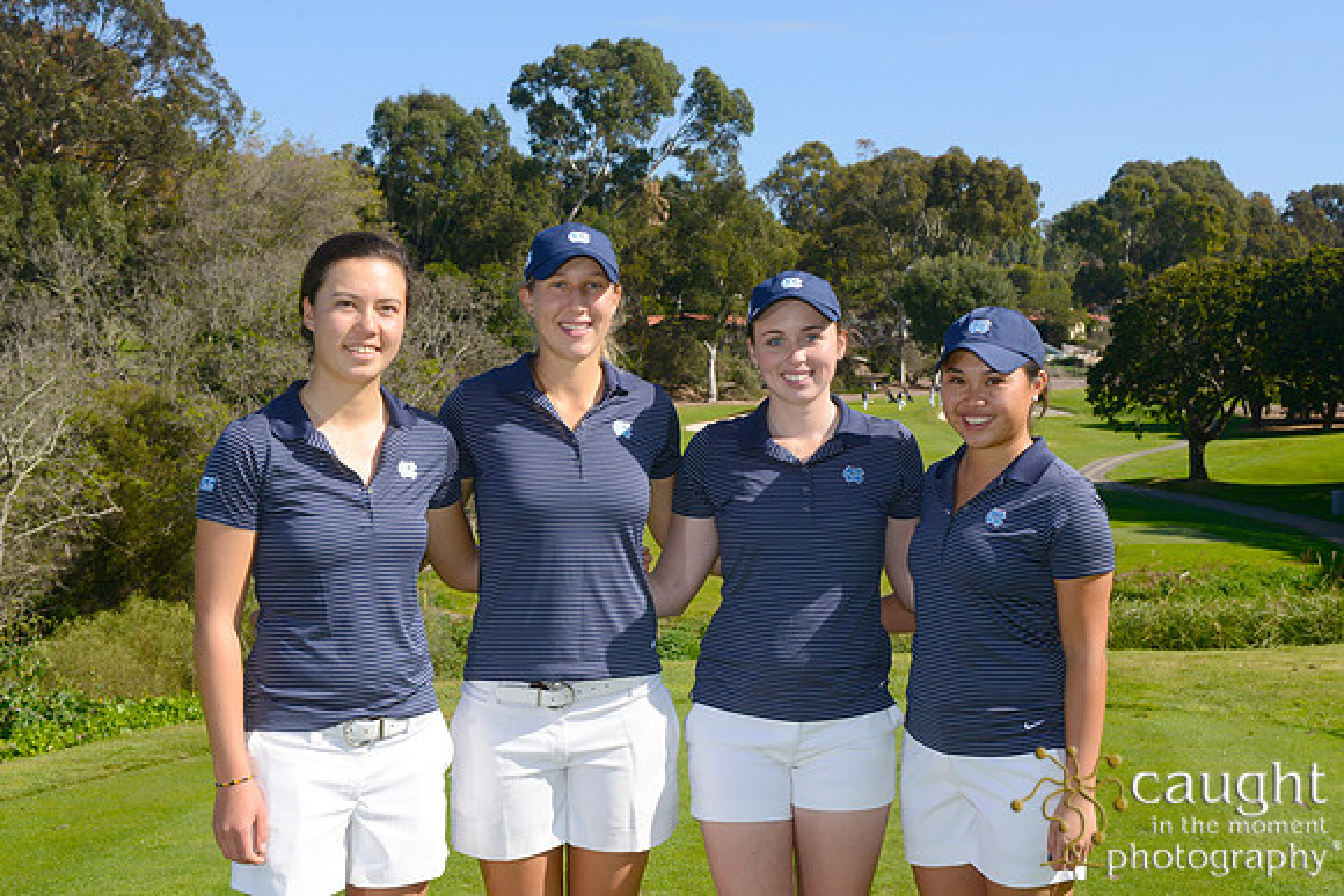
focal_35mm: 48
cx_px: 672
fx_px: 1792
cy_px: 448
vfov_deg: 28.1
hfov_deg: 41.1
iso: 250
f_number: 13
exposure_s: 1/250
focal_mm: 48
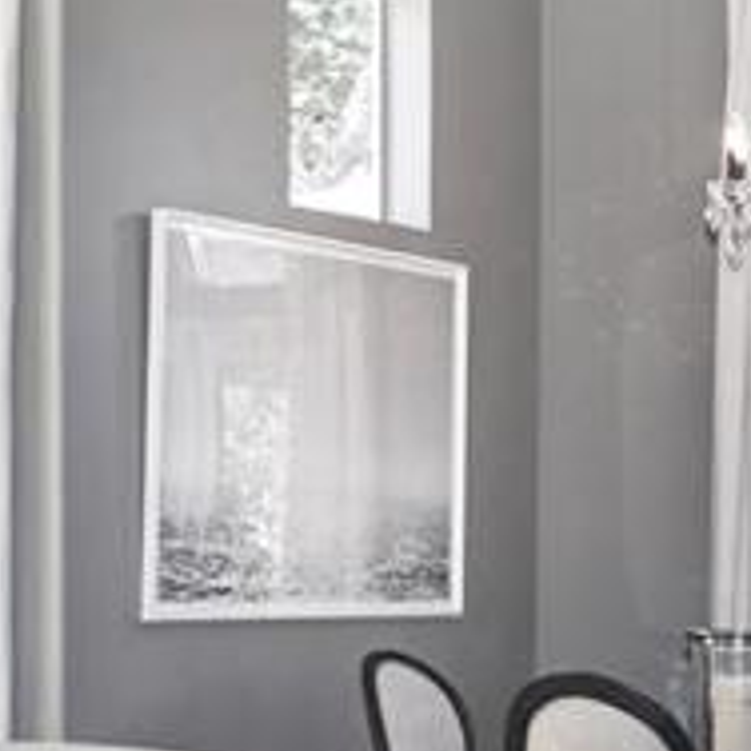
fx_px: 2037
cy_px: 575
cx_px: -304
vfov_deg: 20.7
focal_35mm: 83
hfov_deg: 18.9
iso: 200
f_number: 7.1
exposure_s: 1/60
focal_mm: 12
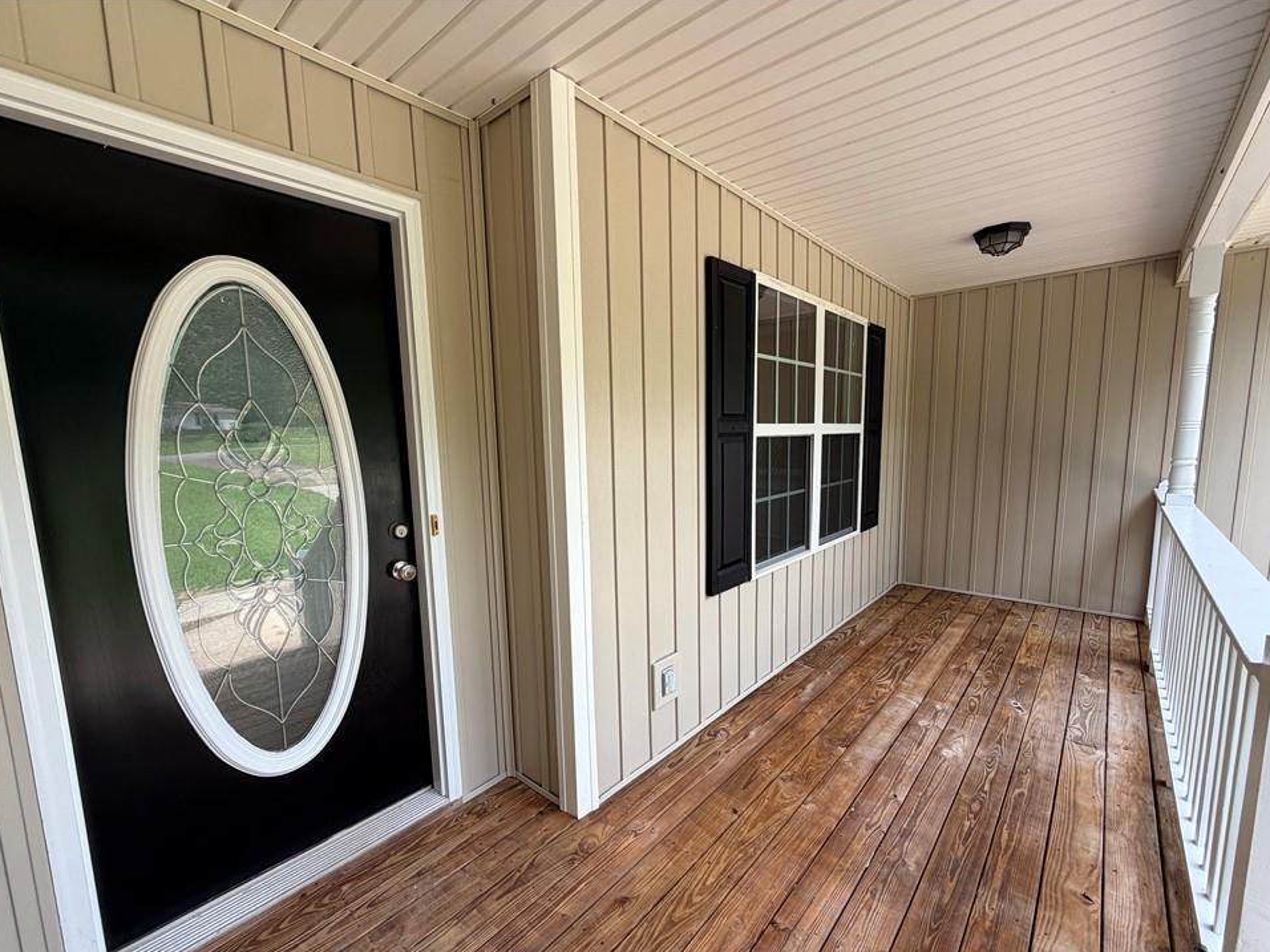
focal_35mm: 15
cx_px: 643
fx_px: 550
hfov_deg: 98.2
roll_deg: +0.5
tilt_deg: -7.7
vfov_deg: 81.6
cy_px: 507
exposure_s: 1/154
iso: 40
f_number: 2.2
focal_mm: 2.22
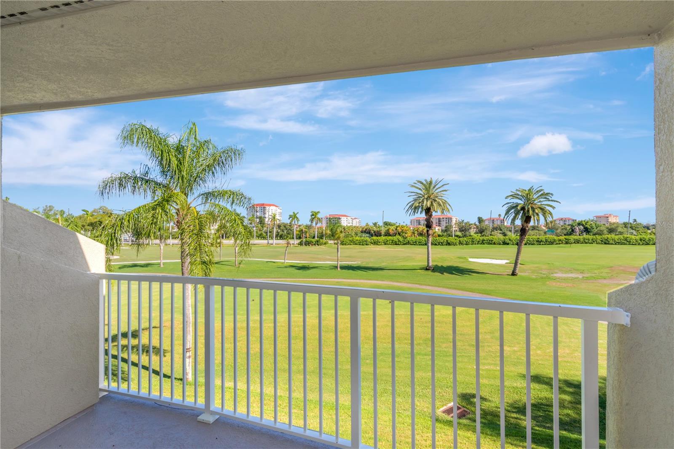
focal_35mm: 16
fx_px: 299
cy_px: 224
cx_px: 337
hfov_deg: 96.7
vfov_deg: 73.7
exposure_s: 1/250
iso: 500
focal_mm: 16
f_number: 16
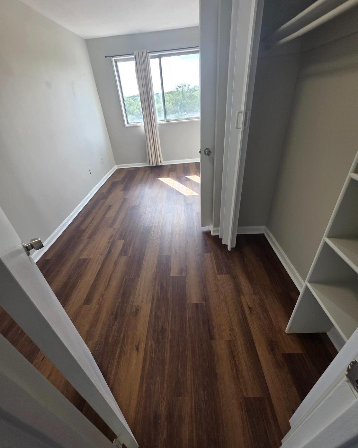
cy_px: 230
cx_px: 180
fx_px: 185
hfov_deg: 88.0
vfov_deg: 100.7
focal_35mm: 14
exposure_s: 1/120
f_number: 1.9
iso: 50
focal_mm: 2.2
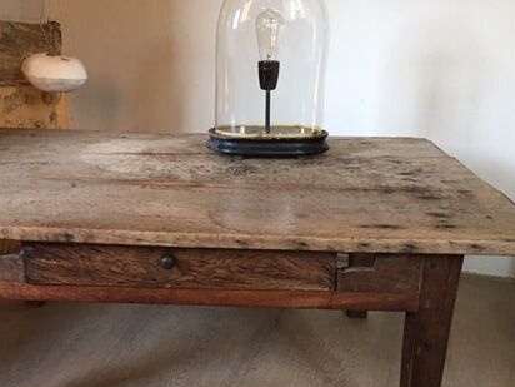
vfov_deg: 32.1
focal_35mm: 45
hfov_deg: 41.8
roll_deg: -2.1
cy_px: 219
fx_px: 669
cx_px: 199
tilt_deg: -18.2
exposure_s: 1/15
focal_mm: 4.15
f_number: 2.2
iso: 64
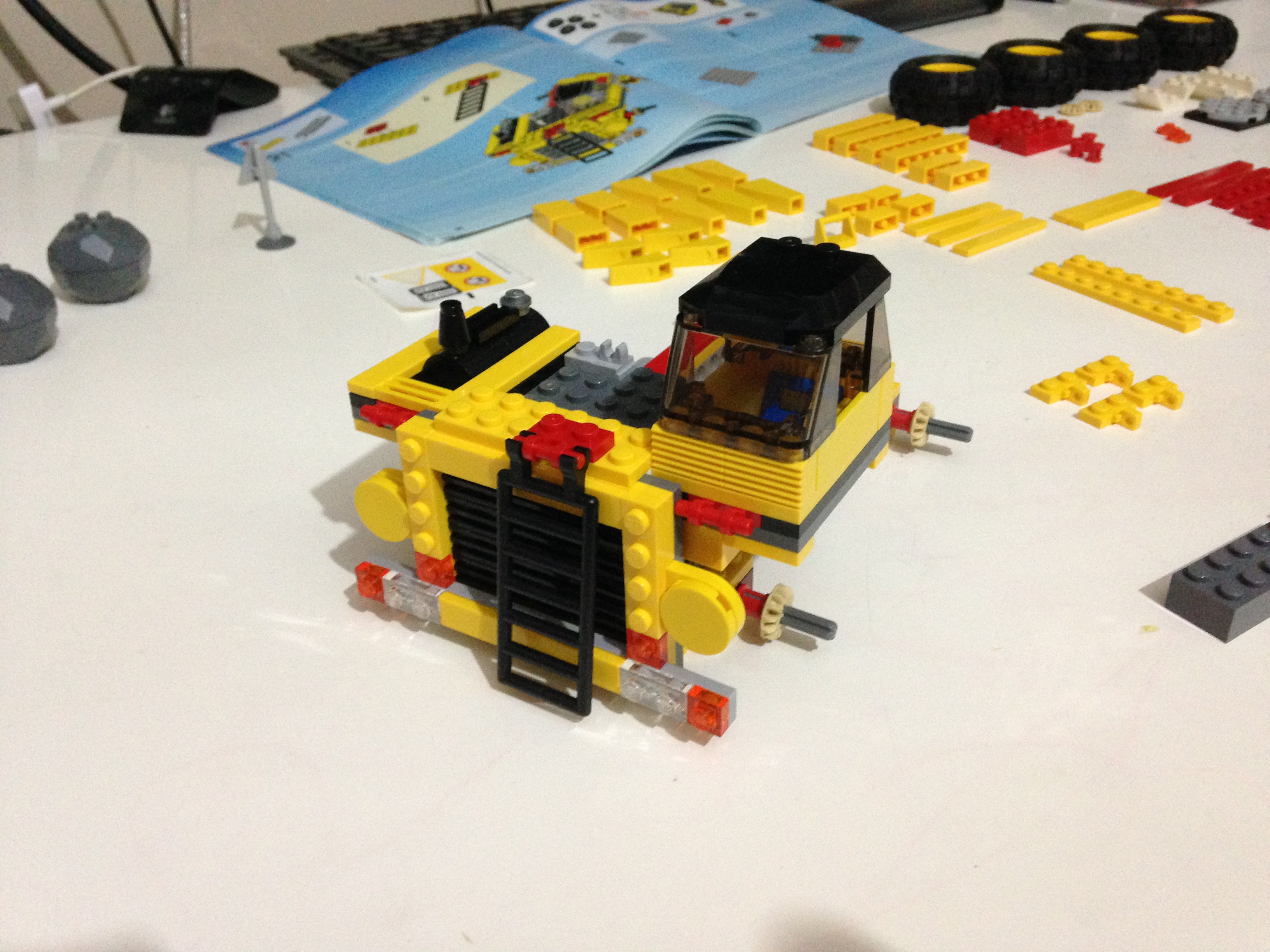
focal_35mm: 33
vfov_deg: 42.9
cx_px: 635
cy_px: 476
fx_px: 1211
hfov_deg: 55.4
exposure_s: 1/15
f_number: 2.4
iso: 400
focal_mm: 4.12
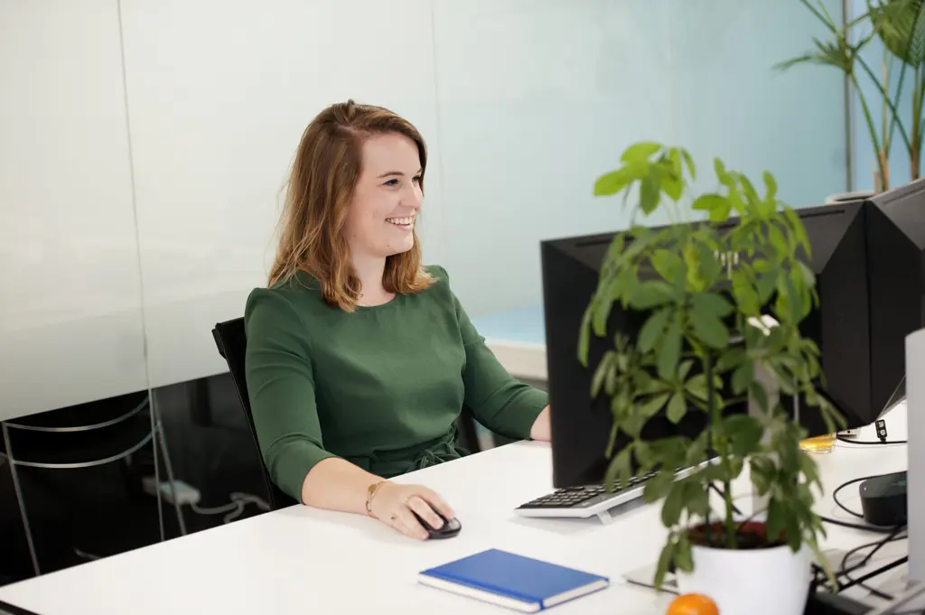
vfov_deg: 19.4
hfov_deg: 28.9
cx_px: 462
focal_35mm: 70
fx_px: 1797
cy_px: 308
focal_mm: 70
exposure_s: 1/60
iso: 640
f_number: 3.2
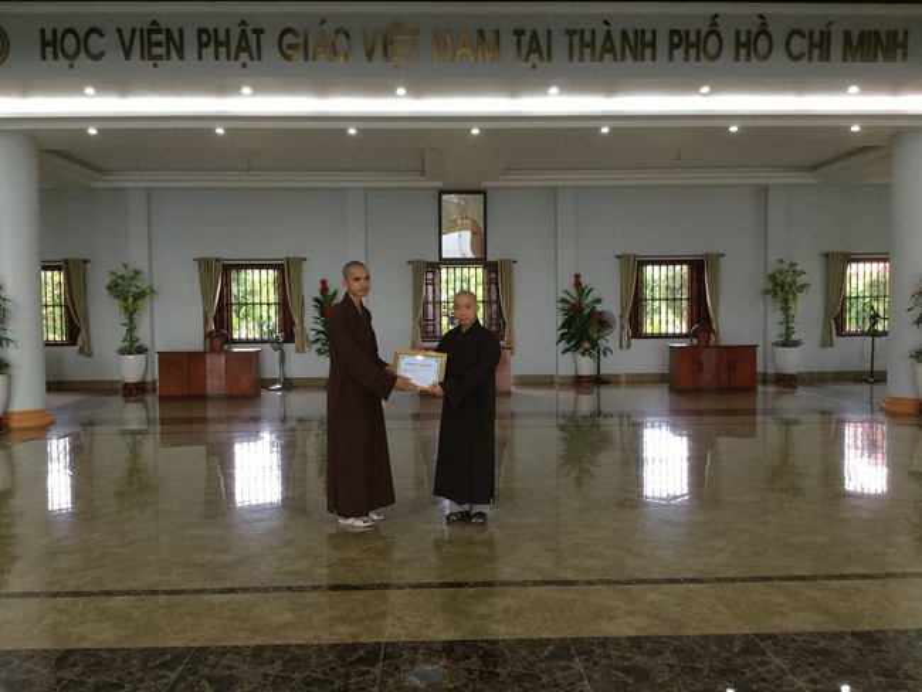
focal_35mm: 31
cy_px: 346
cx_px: 461
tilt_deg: -1.8
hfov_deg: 58.3
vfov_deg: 45.5
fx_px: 826
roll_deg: +1.1
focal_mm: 3.3
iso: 64
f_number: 2.4
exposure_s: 1/33
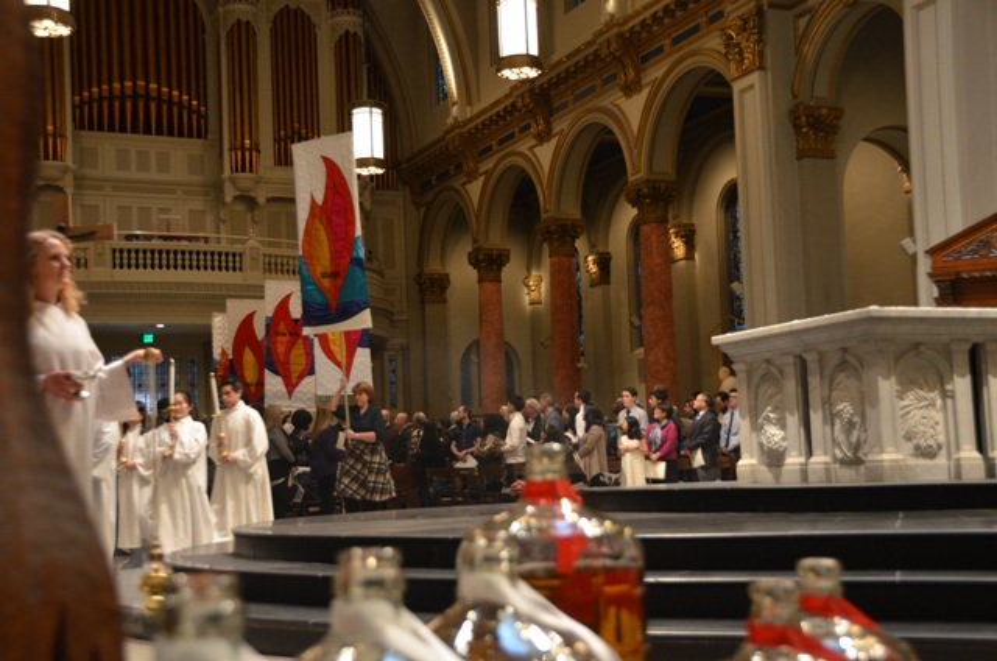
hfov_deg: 39.0
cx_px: 498
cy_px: 330
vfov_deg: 26.4
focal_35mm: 51
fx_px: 1410
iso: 1600
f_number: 4.2
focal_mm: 34
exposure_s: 1/20
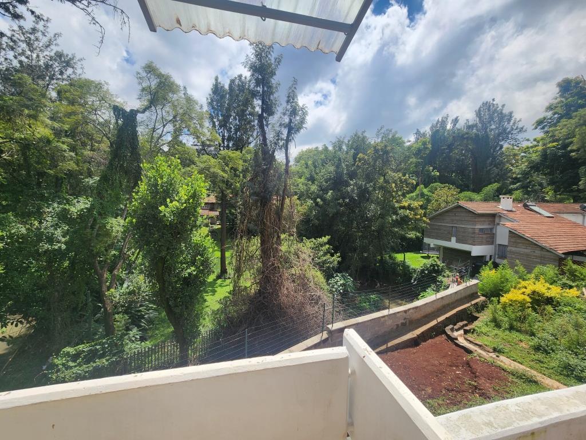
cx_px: 293
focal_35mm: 13
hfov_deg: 106.2
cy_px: 220
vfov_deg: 89.9
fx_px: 220
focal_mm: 2.2
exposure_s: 1/2186
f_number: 2.2
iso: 50
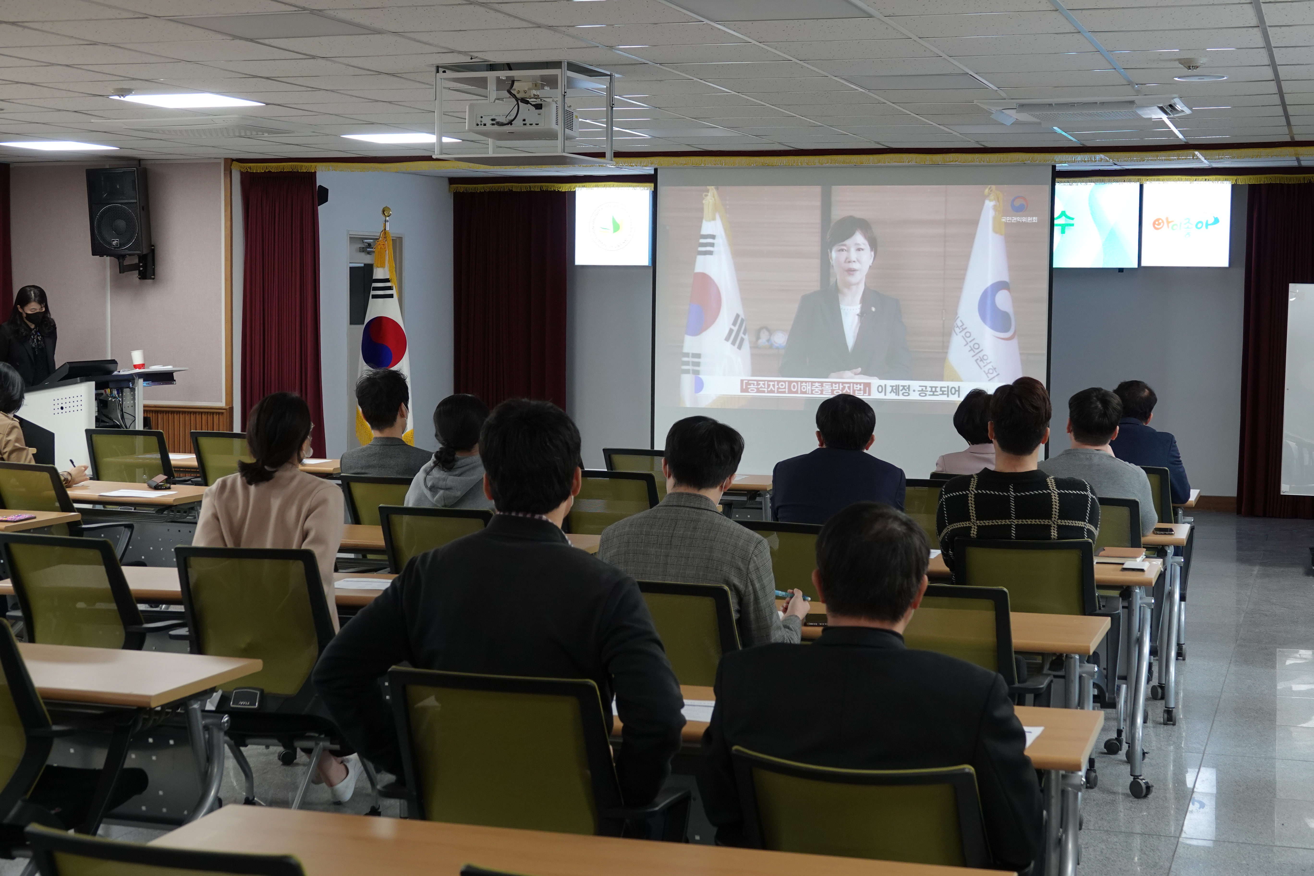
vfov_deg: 25.1
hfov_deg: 36.9
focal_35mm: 54
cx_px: 657
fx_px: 1971
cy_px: 438
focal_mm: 19.68
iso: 400
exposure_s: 1/60
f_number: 3.2
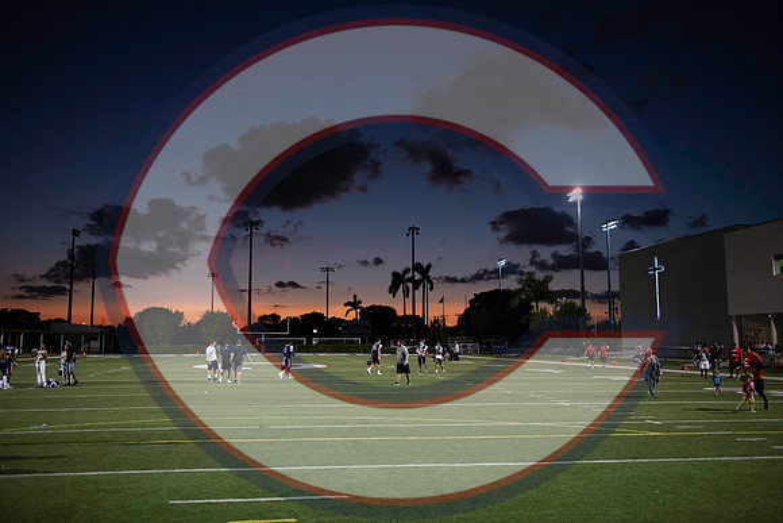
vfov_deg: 41.1
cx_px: 392
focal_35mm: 32
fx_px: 696
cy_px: 262
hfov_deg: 58.7
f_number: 2.8
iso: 400
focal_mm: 32
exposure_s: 1/50
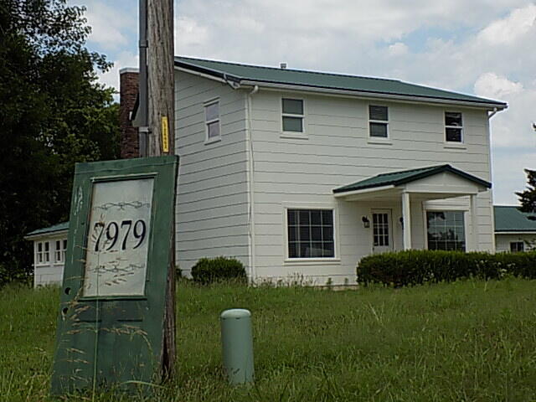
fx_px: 914
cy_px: 201
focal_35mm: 59
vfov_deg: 24.8
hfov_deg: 32.7
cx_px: 268
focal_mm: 10.5
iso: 80
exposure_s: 1/800
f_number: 4
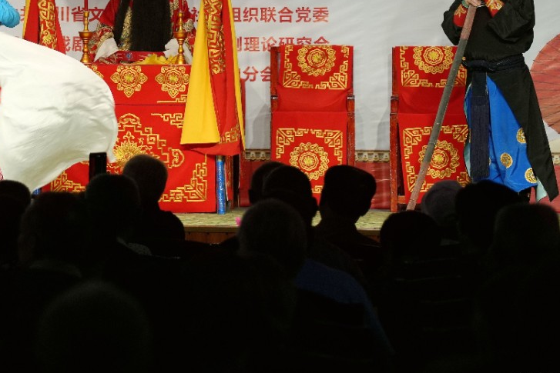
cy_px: 34
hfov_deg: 8.8
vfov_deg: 5.9
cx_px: 89
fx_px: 3625
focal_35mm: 233
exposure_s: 1/160
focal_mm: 121
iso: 1000
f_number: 5.6
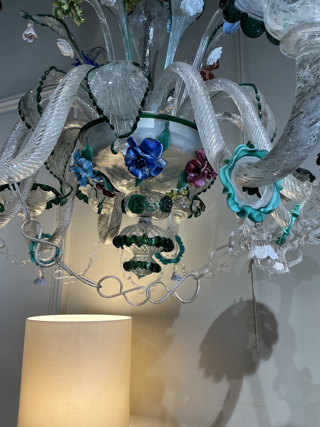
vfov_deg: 63.4
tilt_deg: +11.5
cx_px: 160
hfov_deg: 49.7
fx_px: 345
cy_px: 214
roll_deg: -0.1
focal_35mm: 28
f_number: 1.8
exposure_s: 1/100
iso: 64
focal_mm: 3
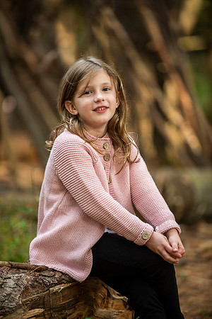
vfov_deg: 12.1
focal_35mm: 170
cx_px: 106
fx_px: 1502
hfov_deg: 8.1
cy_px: 160
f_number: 2.8
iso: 250
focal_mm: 170
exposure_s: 1/80
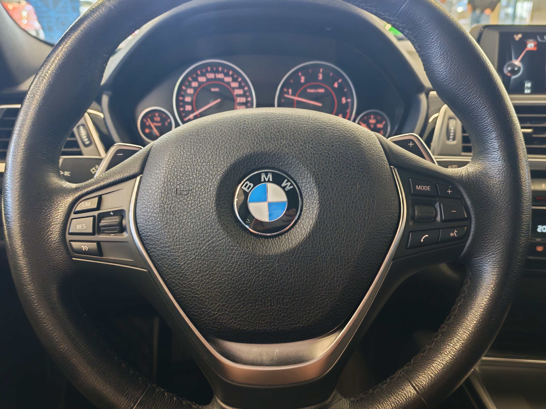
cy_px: 204
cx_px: 273
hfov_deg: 55.4
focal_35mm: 33
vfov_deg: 42.9
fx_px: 521
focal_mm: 6.12
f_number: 1.9
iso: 1000
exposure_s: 1/50
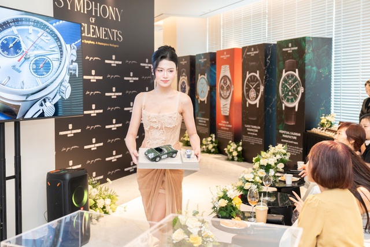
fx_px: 411
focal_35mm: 40
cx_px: 185
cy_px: 124
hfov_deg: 48.4
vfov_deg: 33.4
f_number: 3.5
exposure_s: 1/100
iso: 2000
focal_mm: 40
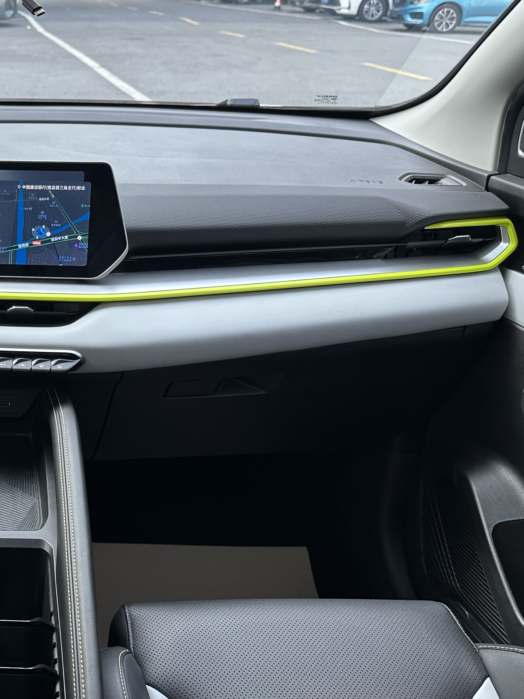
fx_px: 868
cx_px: -27
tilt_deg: -25.3
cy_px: 361
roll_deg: -0.2
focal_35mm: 43
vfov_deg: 43.8
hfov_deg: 30.6
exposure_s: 1/122
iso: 50
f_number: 1.78
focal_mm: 6.86
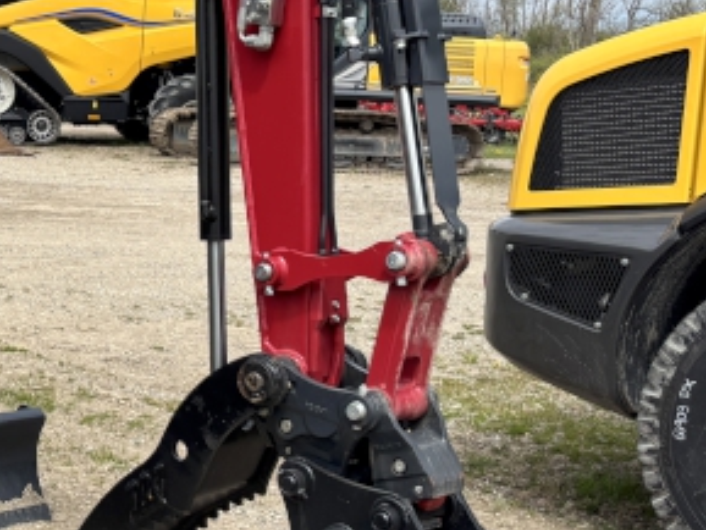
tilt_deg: -7.8
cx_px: -32
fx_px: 1469
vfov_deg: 20.5
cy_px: 242
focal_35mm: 72
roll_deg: -2.2
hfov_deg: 25.4
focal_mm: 5.96
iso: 50
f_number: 1.6
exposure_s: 1/3205
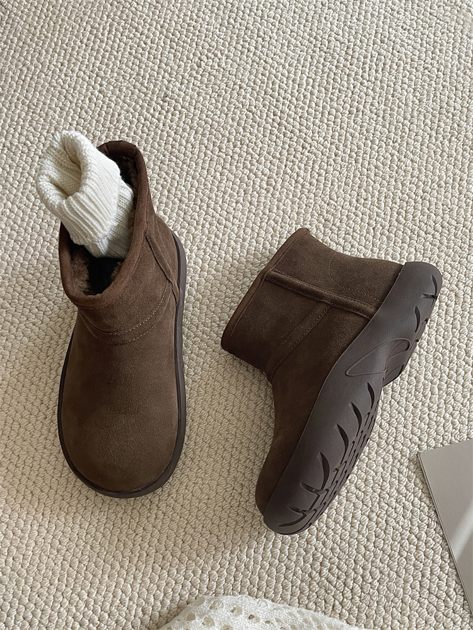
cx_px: 236
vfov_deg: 67.3
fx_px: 474
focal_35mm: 26
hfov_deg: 53.1
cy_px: 315
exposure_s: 1/95
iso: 125
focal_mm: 4.2
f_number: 1.6
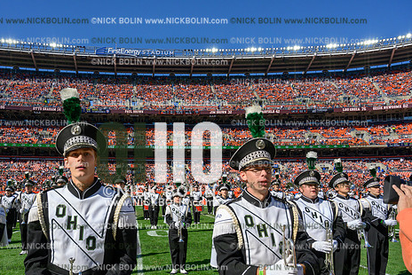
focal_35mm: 30
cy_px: 165
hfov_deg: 61.2
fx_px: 344
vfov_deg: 43.5
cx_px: 159
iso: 1000
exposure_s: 1/2500
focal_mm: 24
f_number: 8
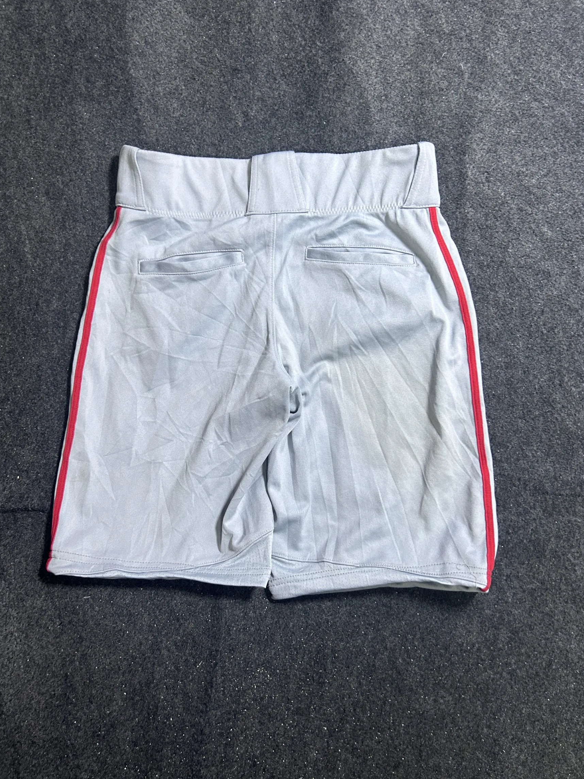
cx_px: 272
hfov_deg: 48.2
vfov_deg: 61.7
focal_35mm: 29
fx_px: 652
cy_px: 399
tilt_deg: -66.8
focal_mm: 5.7
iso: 160
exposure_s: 1/50
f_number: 1.5
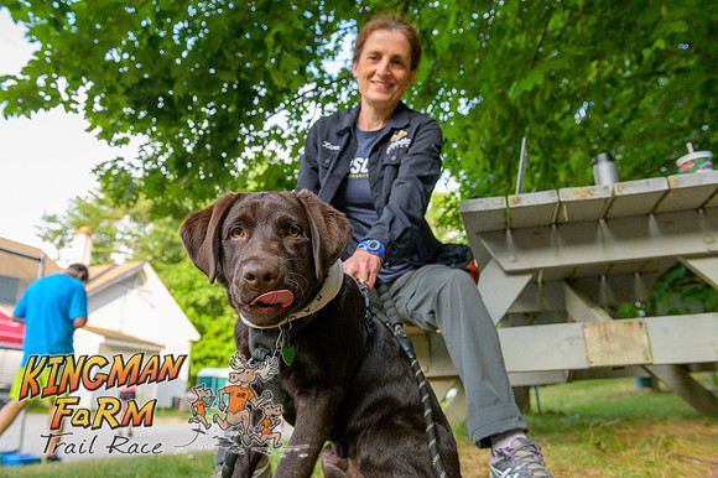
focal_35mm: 28
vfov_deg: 46.4
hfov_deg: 65.5
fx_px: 558
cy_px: 239
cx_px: 359
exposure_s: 1/1000
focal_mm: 28
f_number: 5.6
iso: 3200
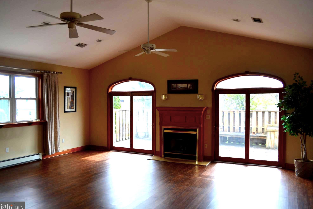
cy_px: 105
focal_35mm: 28
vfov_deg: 46.4
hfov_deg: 65.5
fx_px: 243
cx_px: 152
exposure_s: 1/125
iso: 200
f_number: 5.6
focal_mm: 18
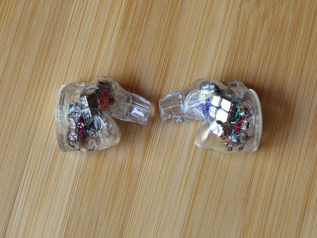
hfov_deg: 51.4
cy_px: 119
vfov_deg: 39.6
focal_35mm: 36
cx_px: 164
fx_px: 330
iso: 400
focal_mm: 22
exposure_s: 1/50
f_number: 3.8
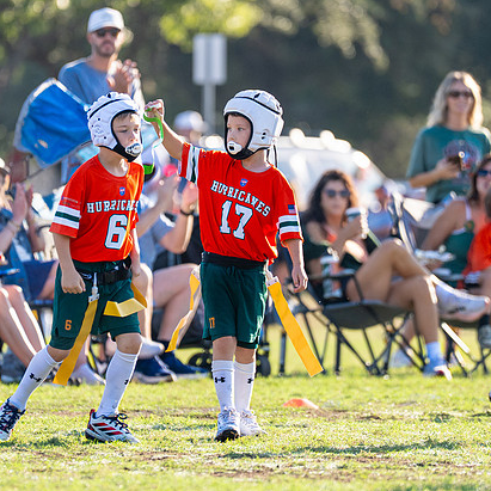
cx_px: 237
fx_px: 7815
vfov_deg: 3.6
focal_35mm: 487
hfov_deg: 3.6
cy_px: 218
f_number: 2.8
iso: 250
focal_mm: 200
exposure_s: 1/2000
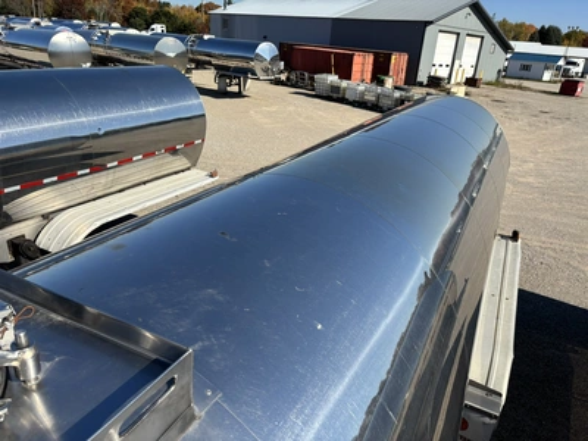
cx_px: 294
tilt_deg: -23.1
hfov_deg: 67.3
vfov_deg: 53.1
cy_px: 220
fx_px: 442
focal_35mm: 26
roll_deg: -5.3
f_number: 1.6
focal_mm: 5.96
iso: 50
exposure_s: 1/3937
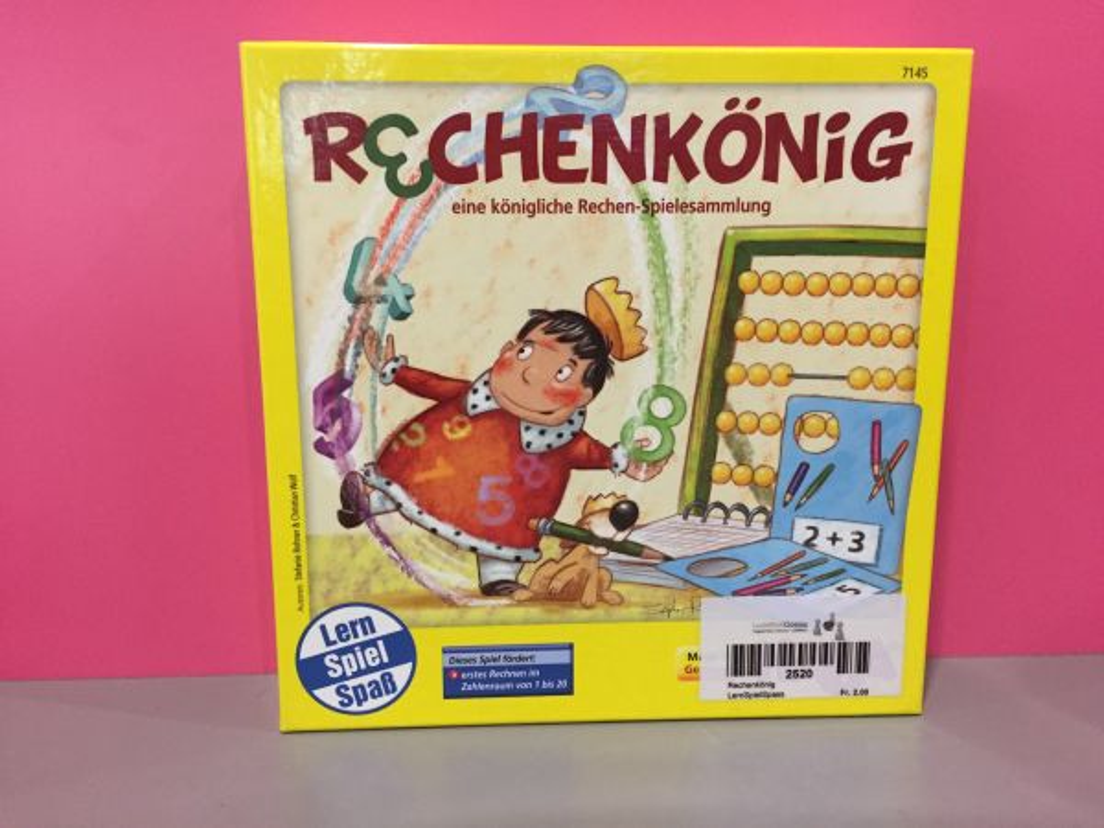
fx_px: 925
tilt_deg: -10.0
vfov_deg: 48.2
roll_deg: -0.2
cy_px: 414
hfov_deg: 61.7
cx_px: 552
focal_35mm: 29
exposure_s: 1/33
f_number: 2.2
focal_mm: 4.15
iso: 250
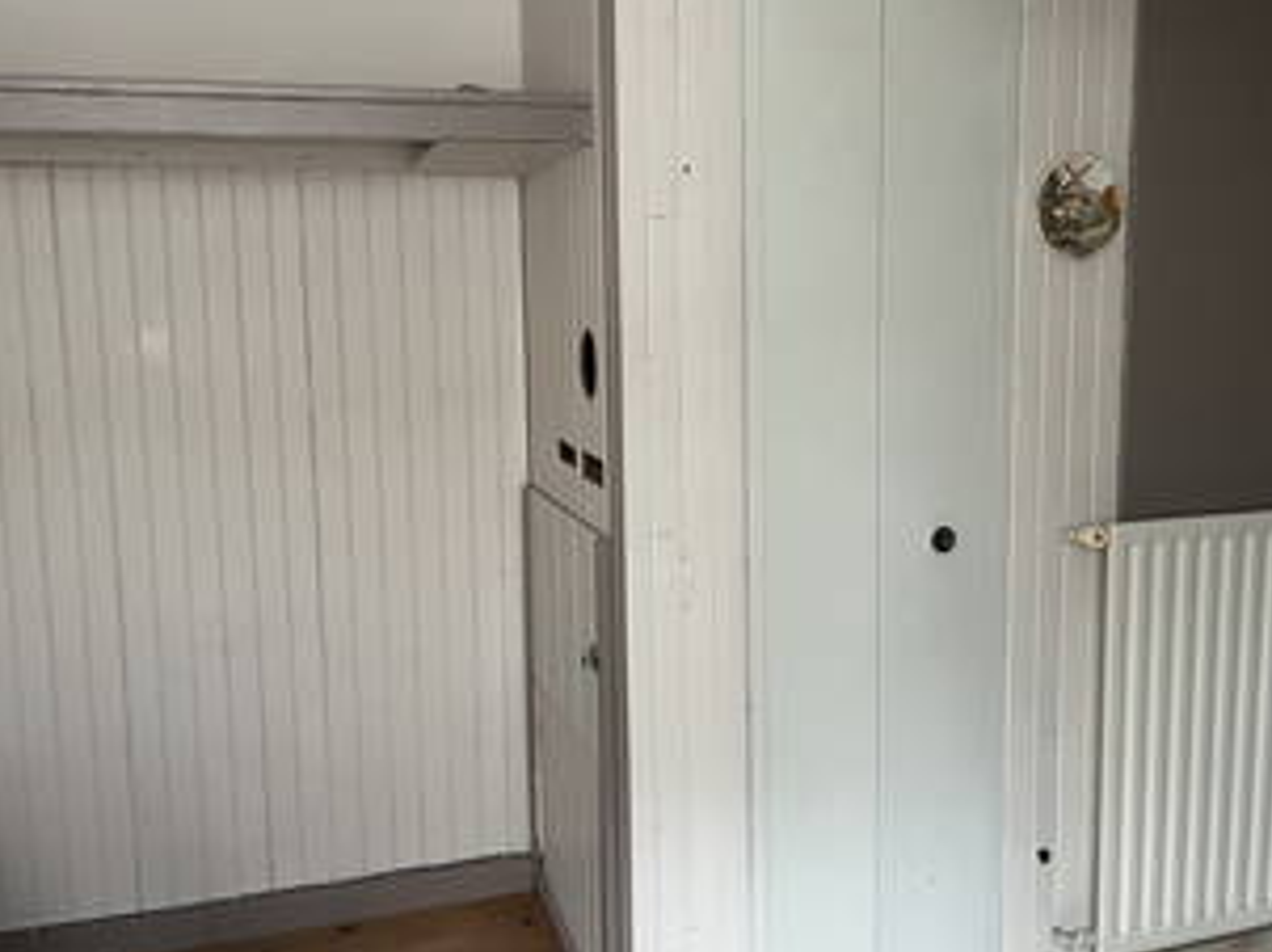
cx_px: 615
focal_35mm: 31
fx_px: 1138
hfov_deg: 58.4
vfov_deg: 45.4
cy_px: 451
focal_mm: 5.1
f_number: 1.6
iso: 250
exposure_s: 1/60
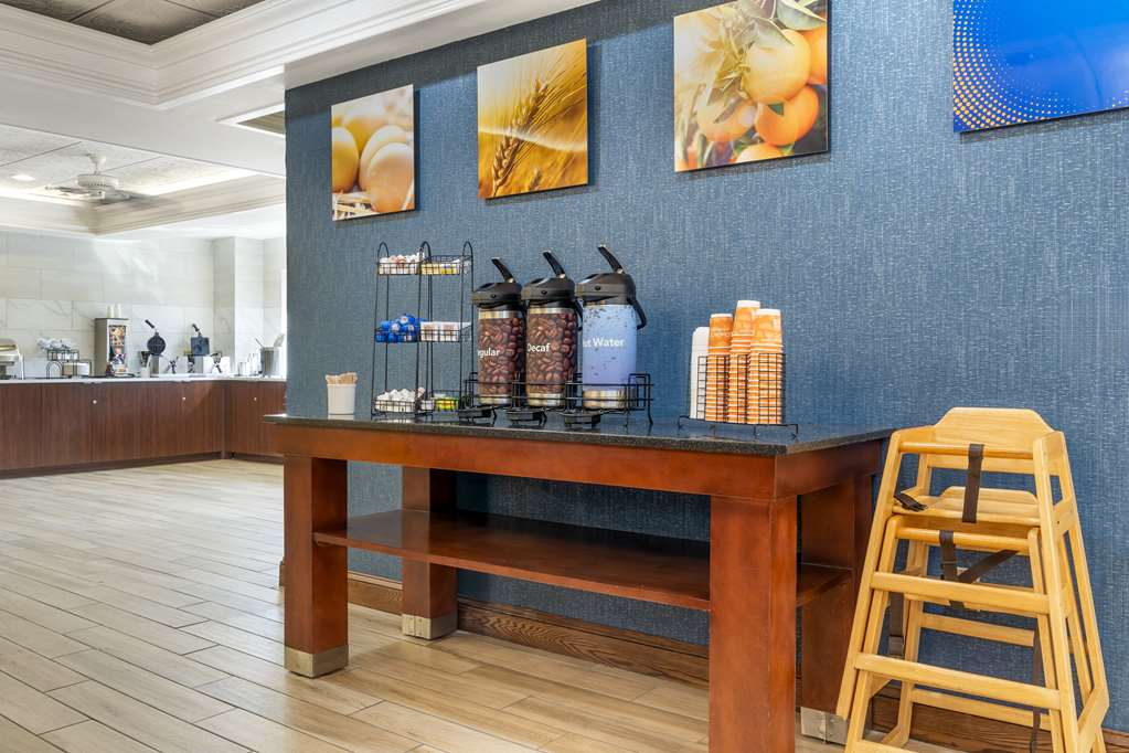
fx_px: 909
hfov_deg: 63.7
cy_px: 376
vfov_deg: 45.0
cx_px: 564
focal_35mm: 29
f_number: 9
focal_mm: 29
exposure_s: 2.5
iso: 200
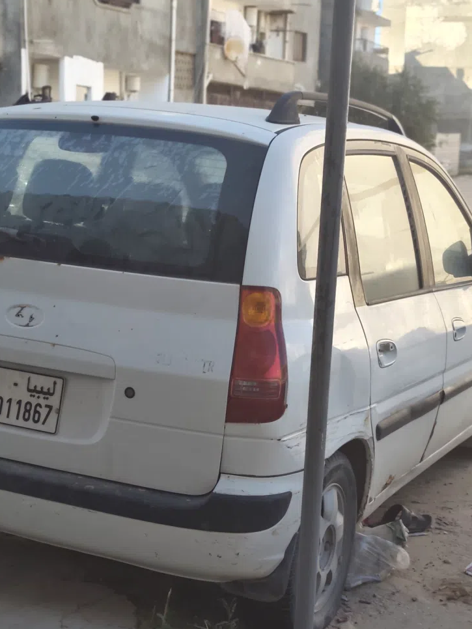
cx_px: 180
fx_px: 1181
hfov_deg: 22.6
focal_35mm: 65
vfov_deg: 29.6
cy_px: 408
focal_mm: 6.04
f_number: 1.7
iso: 50
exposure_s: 1/245
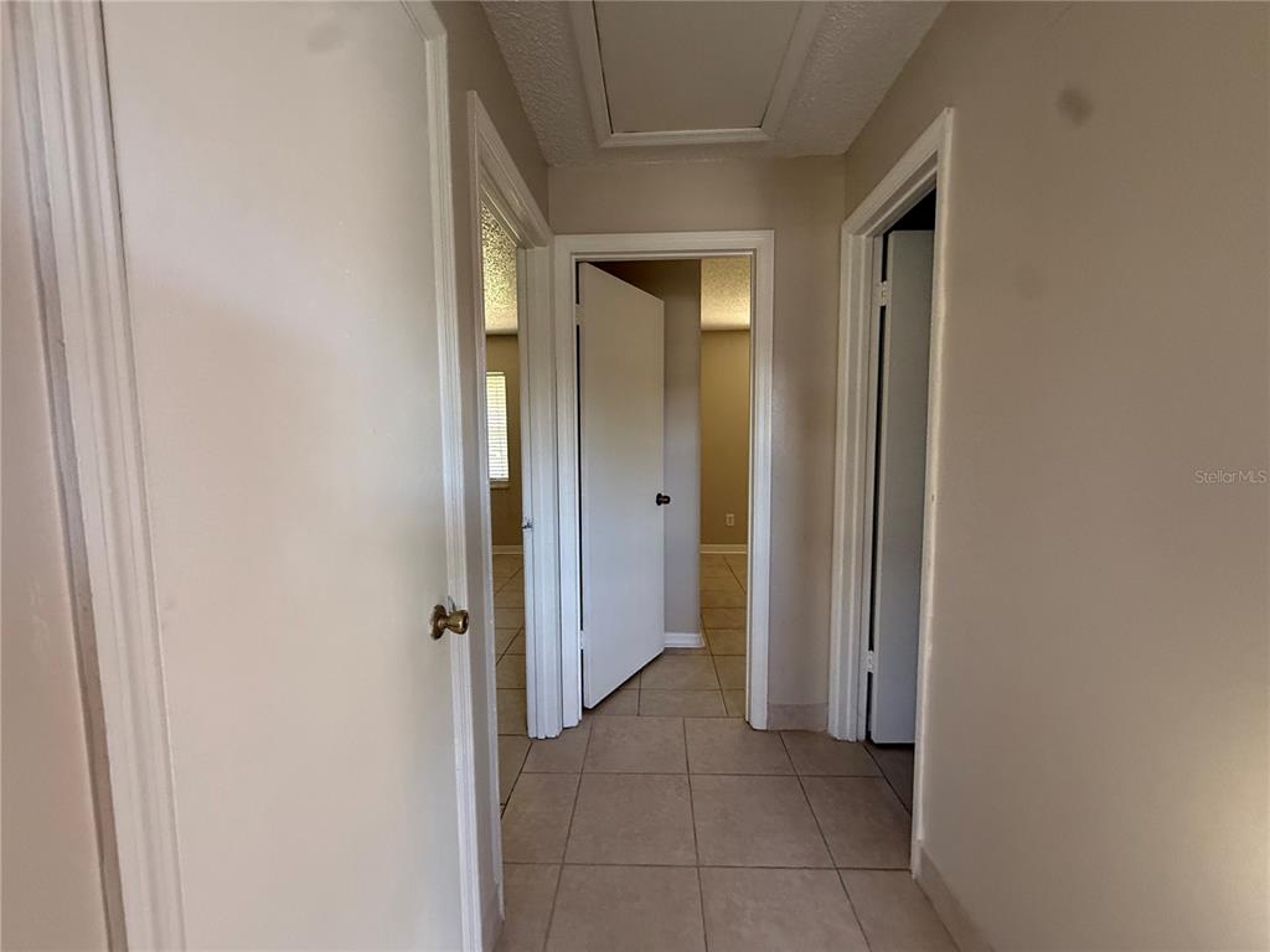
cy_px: 476
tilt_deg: -1.8
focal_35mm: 14
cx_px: 635
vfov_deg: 85.7
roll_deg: +0.7
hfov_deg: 102.1
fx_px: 514
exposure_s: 1/93
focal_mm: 2.22
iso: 320
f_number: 2.2
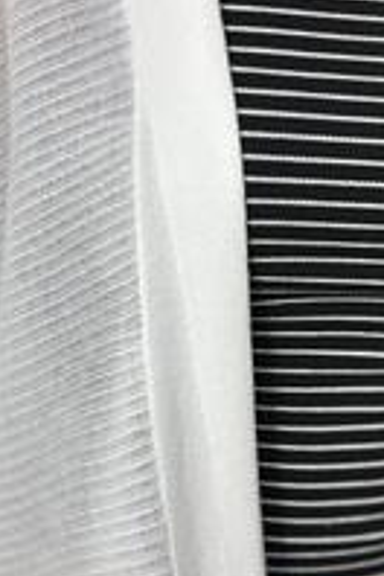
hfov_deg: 13.0
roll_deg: +1.8
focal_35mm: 104
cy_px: 362
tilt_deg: -23.1
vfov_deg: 19.6
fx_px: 1664
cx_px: -23
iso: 80
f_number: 1.78
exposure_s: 1/270
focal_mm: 6.86
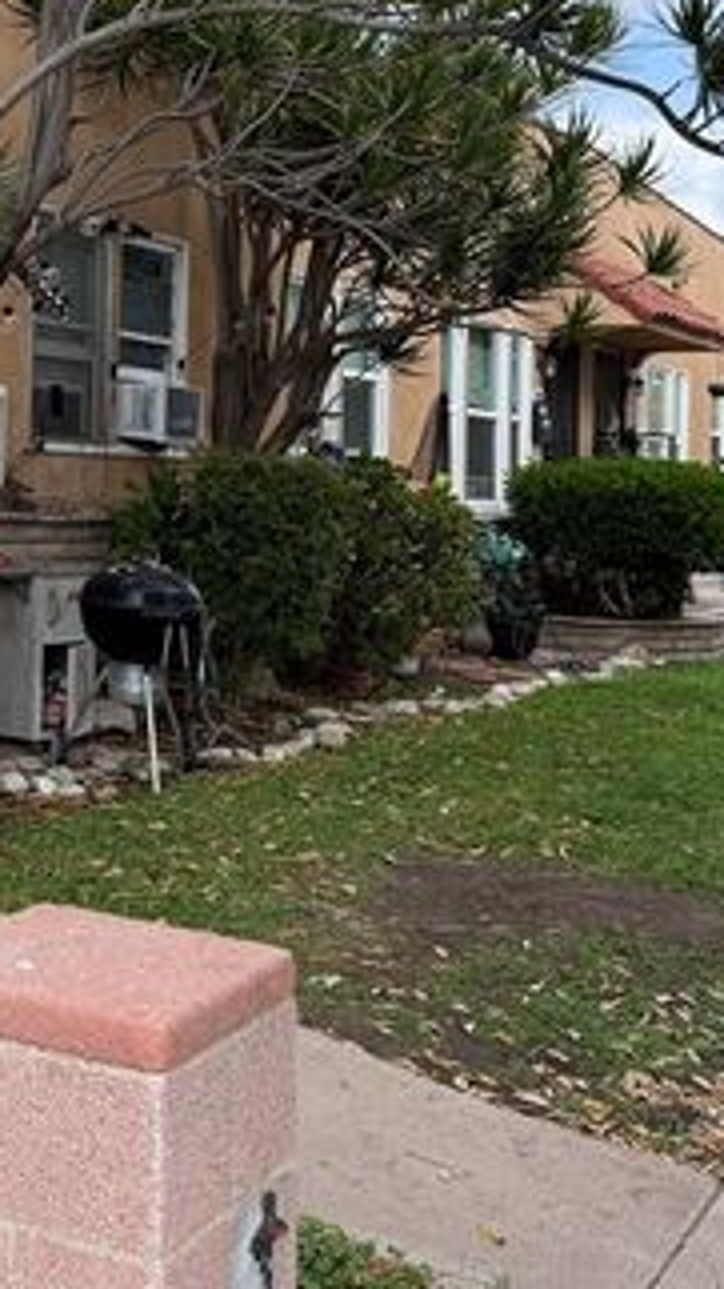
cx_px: -16
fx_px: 1776
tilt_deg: +2.1
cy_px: 392
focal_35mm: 52
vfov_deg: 39.2
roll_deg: -1.5
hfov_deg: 22.1
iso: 100
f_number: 1.78
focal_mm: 6.76
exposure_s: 1/2110
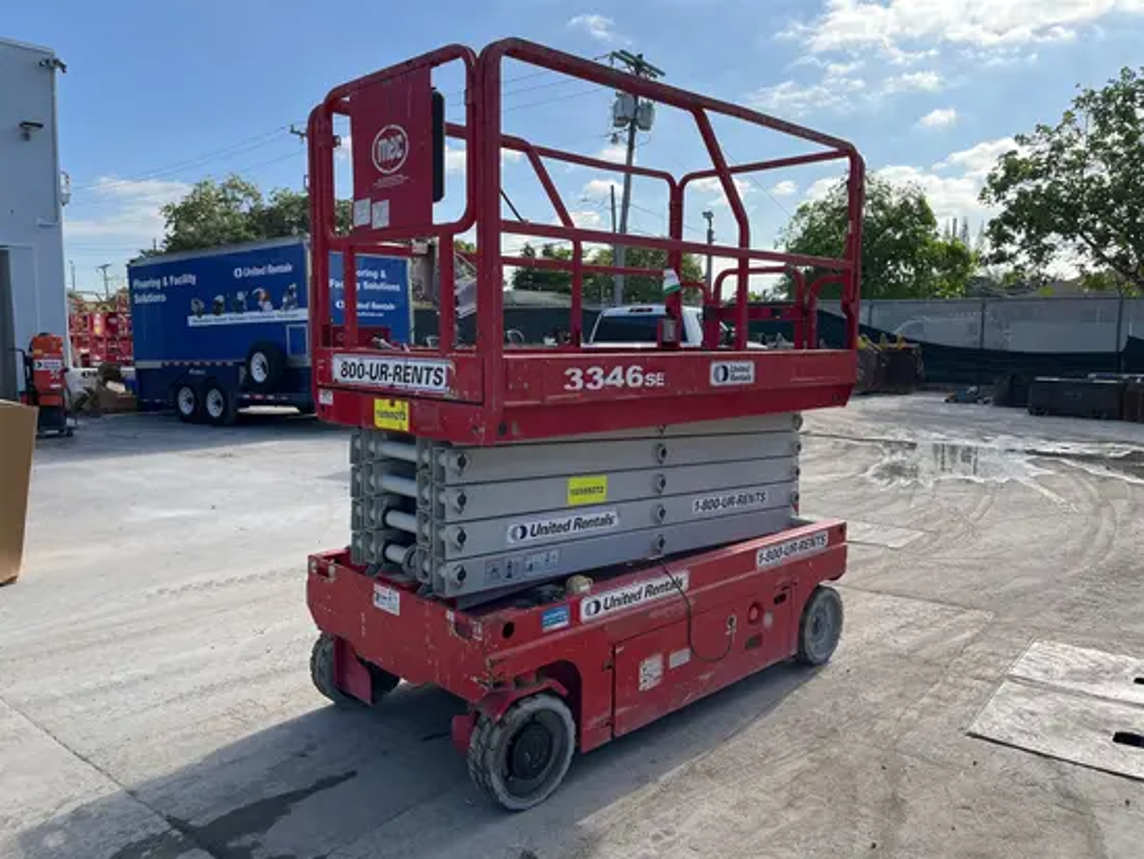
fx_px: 860
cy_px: 430
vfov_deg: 53.1
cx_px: 572
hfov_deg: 67.3
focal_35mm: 26
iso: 50
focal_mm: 5.1
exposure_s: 1/2632
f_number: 1.6
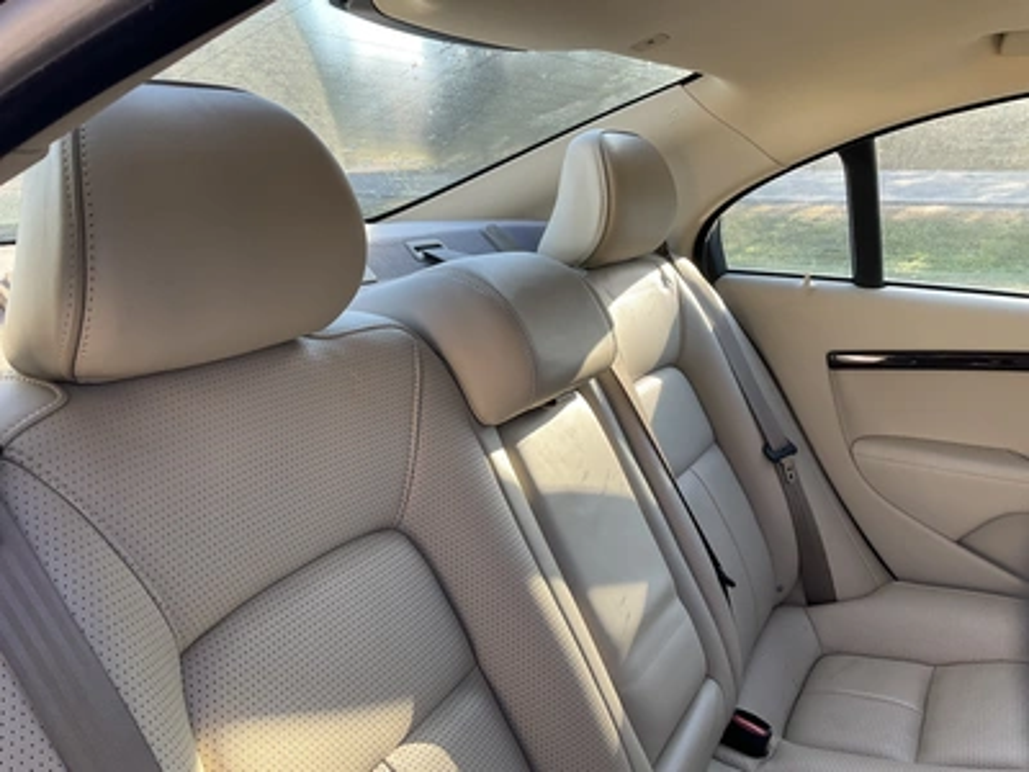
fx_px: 862
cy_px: 386
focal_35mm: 29
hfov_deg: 61.7
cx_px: 514
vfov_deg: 48.2
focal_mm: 3
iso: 25
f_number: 1.8
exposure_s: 1/122
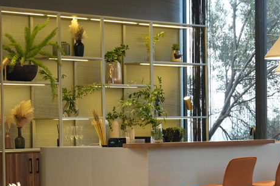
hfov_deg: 14.4
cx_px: 151
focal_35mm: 143
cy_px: 159
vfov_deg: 9.6
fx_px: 1112
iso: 2000
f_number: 2.8
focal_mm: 55
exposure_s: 1/100
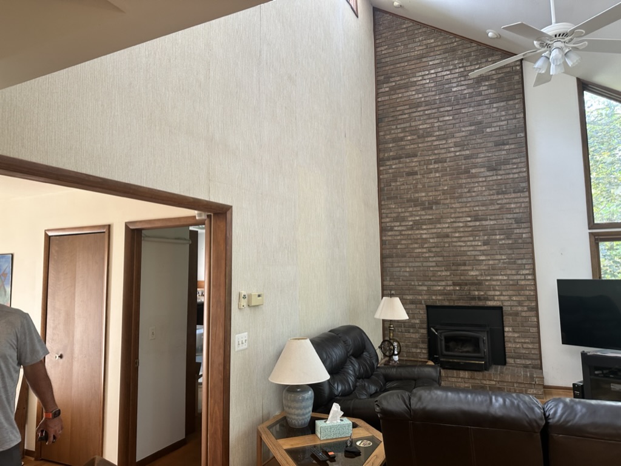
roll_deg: +2.7
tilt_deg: +5.3
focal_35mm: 24
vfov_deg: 56.9
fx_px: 431
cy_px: 233
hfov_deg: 71.6
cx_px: 310
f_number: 1.78
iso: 125
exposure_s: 1/60
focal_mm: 6.86
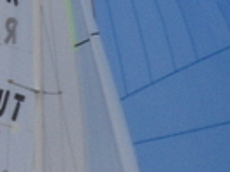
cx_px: 165
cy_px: 340
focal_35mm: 857
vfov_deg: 1.7
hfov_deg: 2.3
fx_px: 5689
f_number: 5.8
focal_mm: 20
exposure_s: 1/250
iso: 100
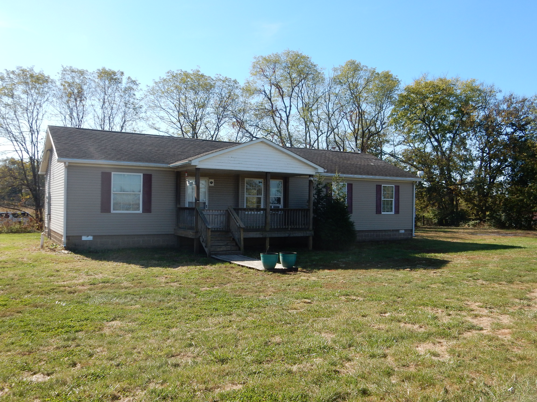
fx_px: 465
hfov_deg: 60.0
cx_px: 268
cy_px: 201
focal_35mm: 30
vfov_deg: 46.8
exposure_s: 1/800
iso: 125
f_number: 4
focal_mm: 5.4
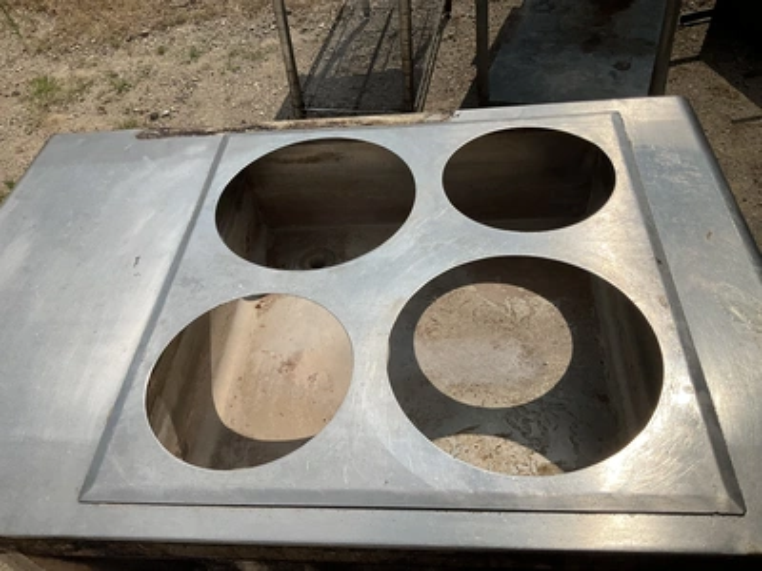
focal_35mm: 29
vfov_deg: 48.2
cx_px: 381
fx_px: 638
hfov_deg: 61.7
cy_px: 286
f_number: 1.8
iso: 25
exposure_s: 1/5814
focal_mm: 3
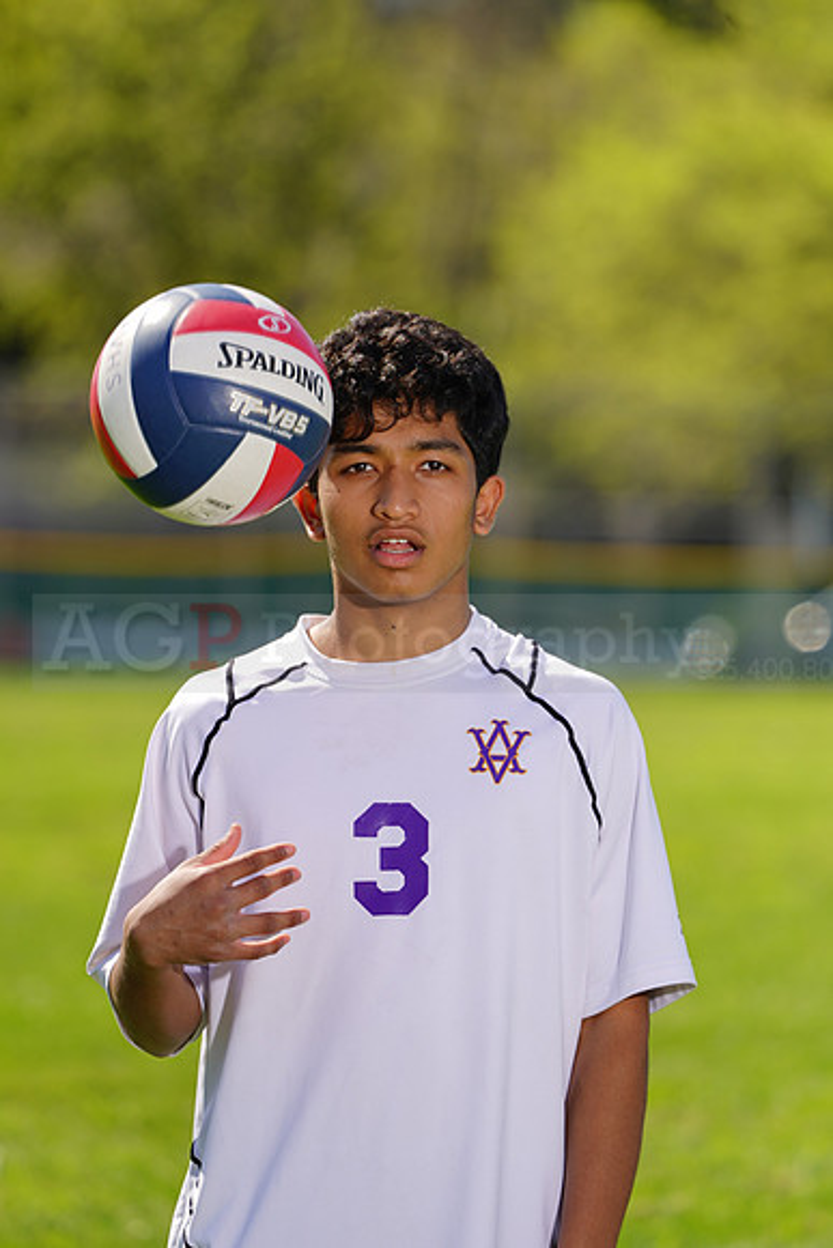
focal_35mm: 318
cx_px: 416
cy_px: 624
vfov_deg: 6.5
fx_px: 11030
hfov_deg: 4.3
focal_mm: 318
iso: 64
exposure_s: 1/200
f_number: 7.1
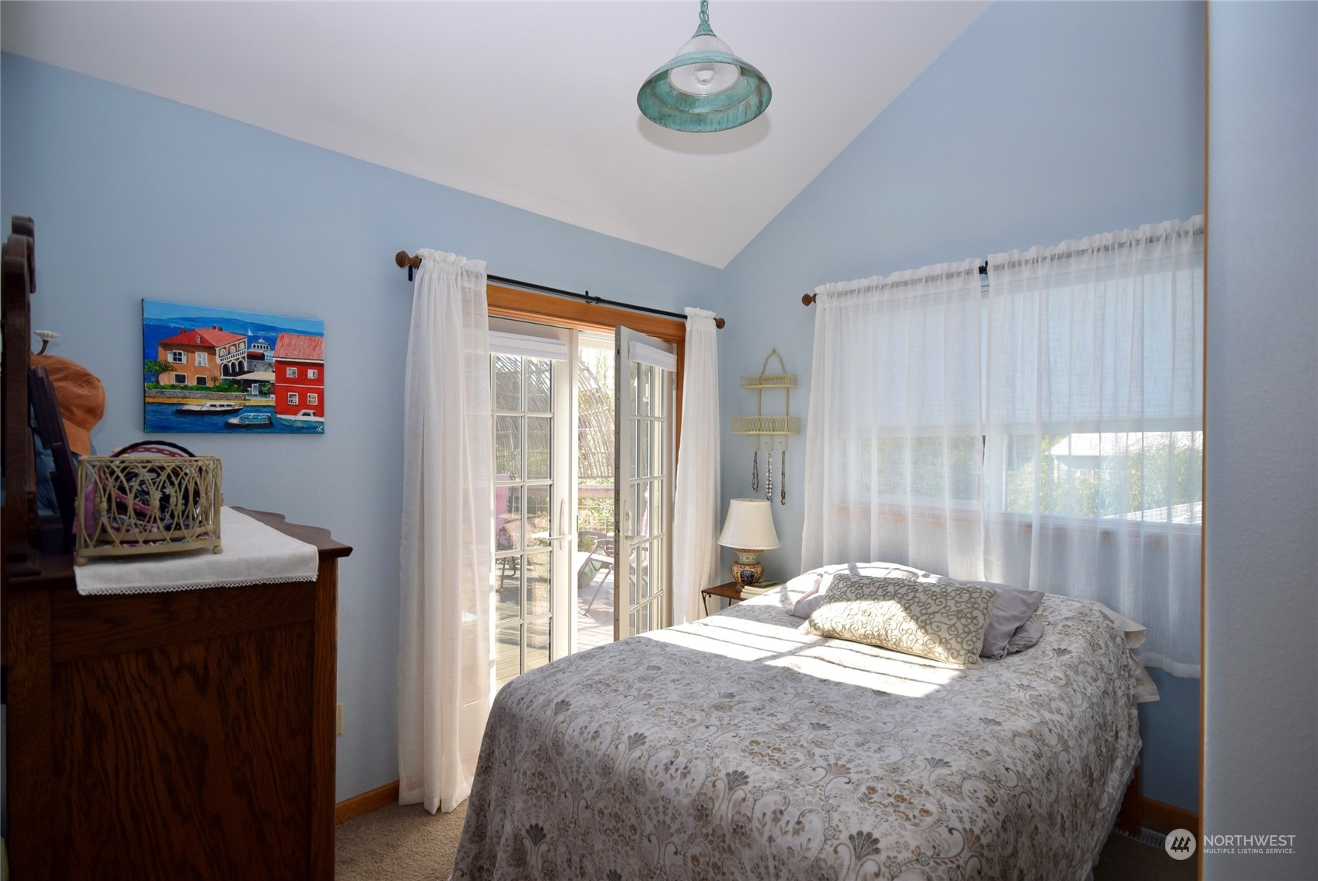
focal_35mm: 18
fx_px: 659
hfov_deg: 90.0
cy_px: 440
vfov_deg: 67.5
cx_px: 659
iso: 400
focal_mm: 12
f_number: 6.3
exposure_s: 1/160
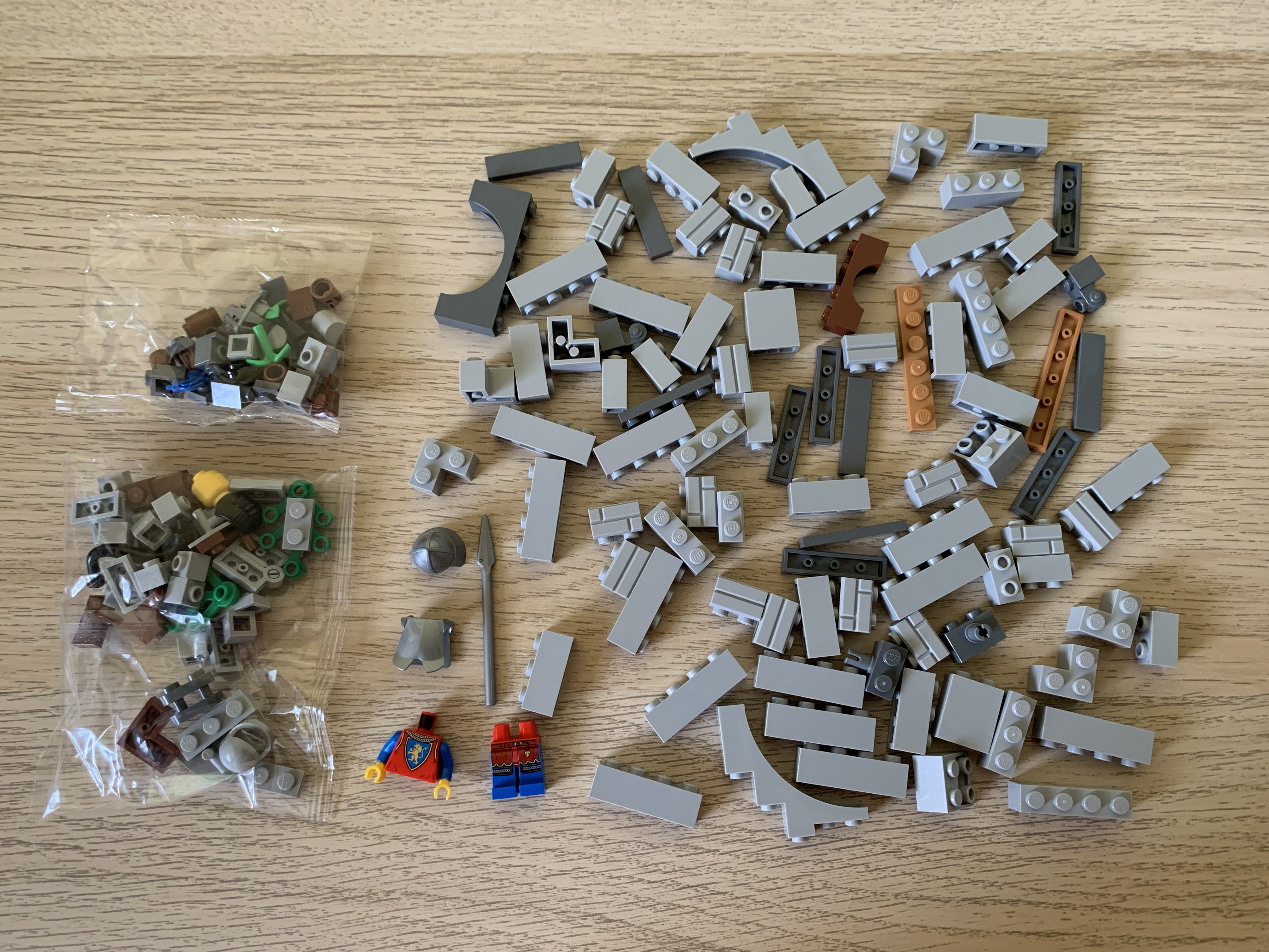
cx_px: 634
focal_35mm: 26
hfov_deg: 67.3
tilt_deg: -79.8
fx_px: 953
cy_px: 476
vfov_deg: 53.1
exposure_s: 1/60
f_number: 1.8
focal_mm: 4.25
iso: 200
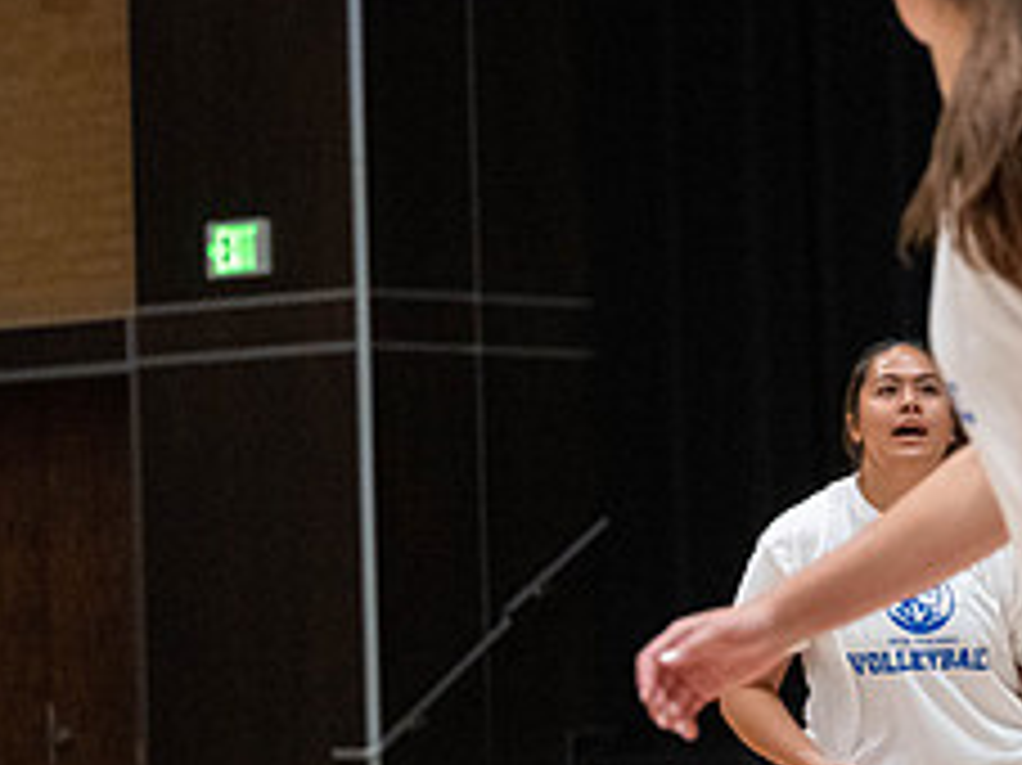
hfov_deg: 9.0
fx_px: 6374
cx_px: 1335
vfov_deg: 6.9
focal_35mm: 216
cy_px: 540
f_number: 2.8
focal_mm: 70
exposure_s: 1/500
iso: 5000
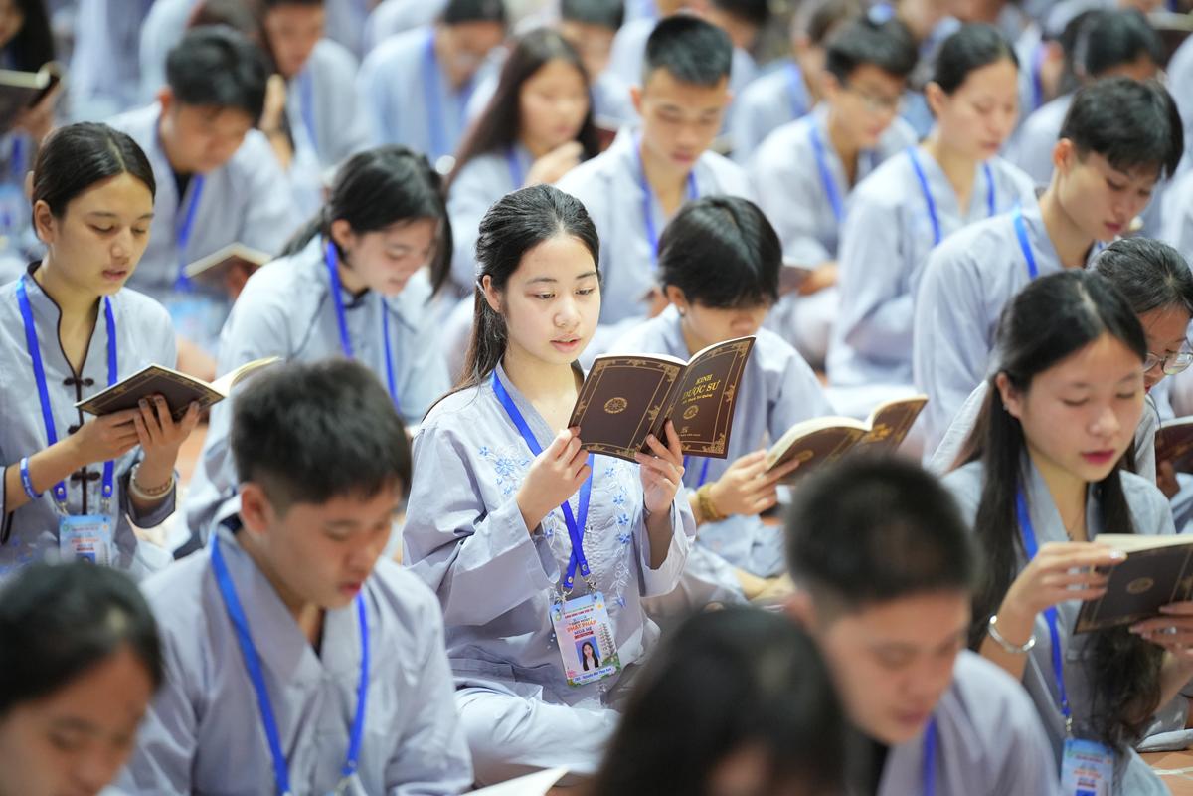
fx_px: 6627
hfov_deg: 10.3
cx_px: 596
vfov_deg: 6.9
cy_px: 398
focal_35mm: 200
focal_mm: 200
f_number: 2.8
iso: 4000
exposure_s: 1/125
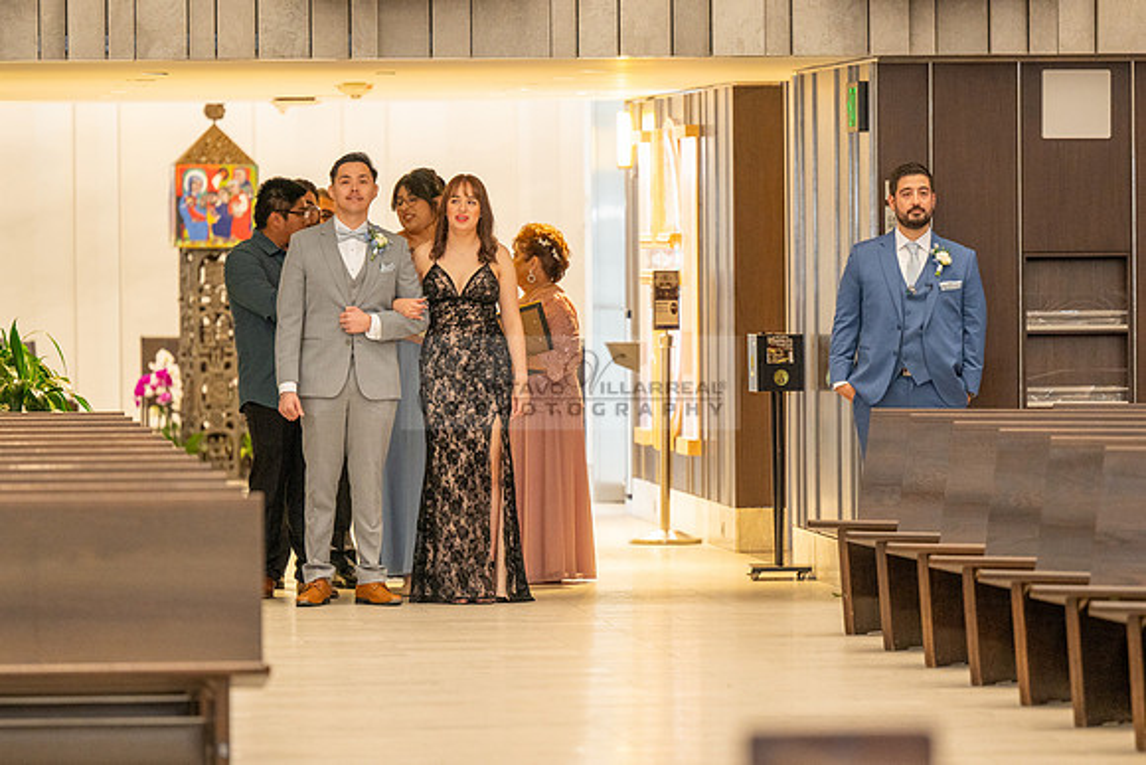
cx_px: 524
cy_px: 424
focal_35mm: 248
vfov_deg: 5.6
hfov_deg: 8.3
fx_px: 7884
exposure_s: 1/160
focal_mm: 175
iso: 1000
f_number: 2.8
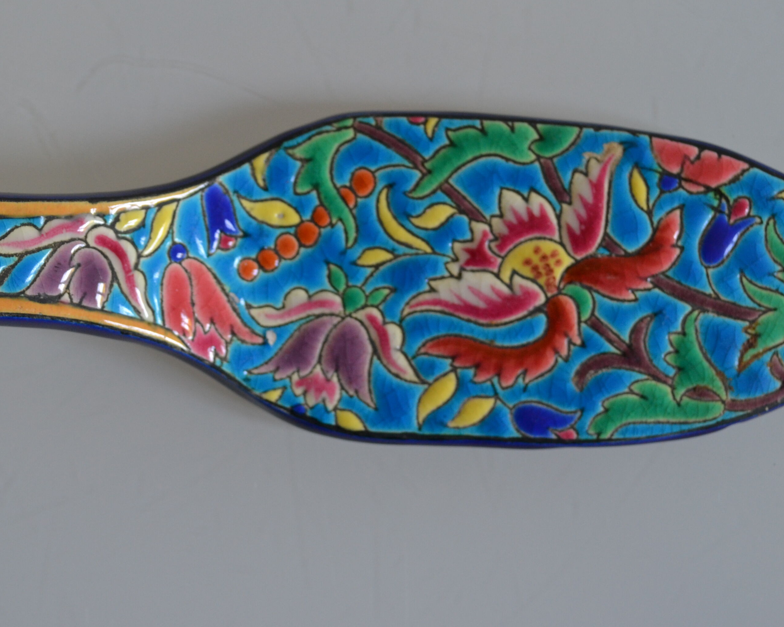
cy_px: 202
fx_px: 1879
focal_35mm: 81
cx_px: 296
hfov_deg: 23.5
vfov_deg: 18.9
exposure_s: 1/25
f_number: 4.8
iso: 400
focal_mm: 32
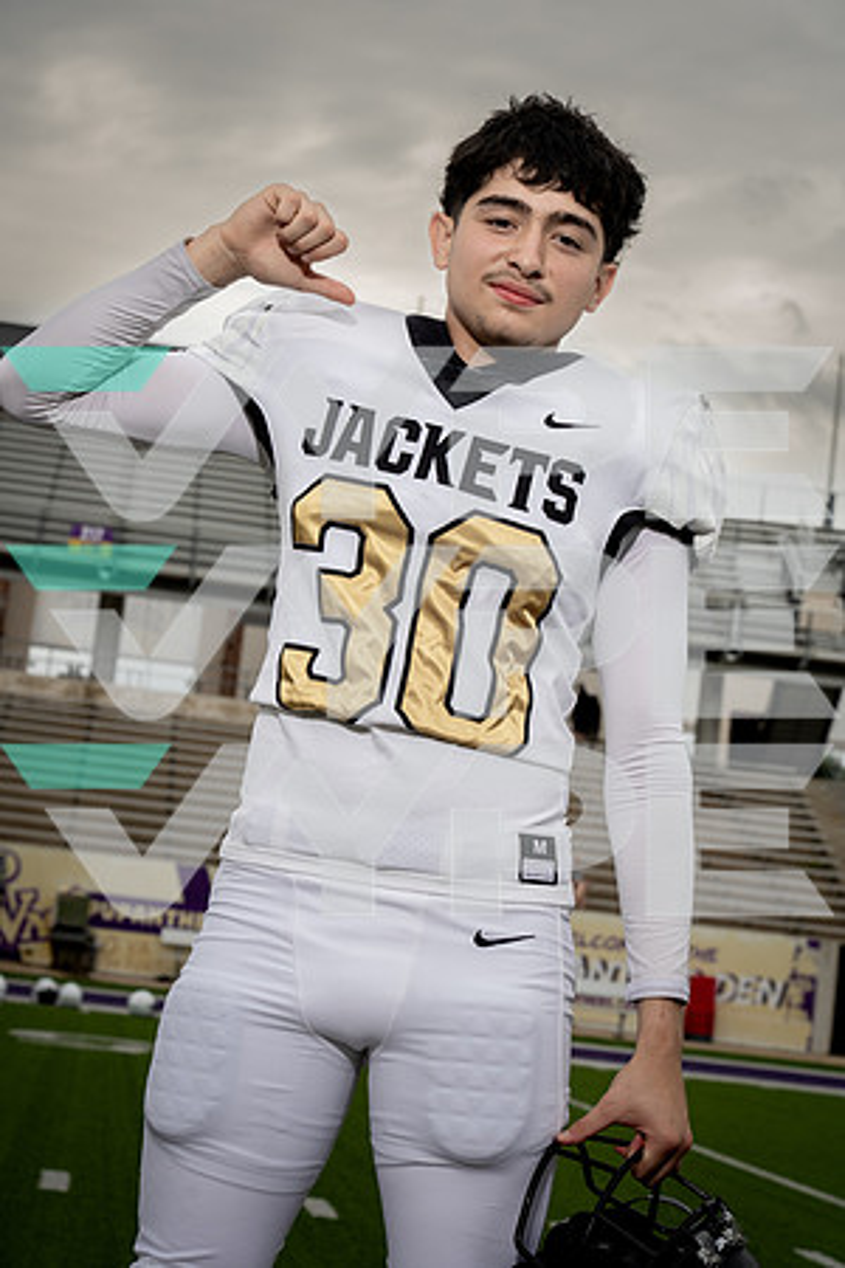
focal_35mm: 70
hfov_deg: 19.5
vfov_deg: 28.8
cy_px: 634
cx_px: 422
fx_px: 2464
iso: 250
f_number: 8
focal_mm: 70
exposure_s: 1/250
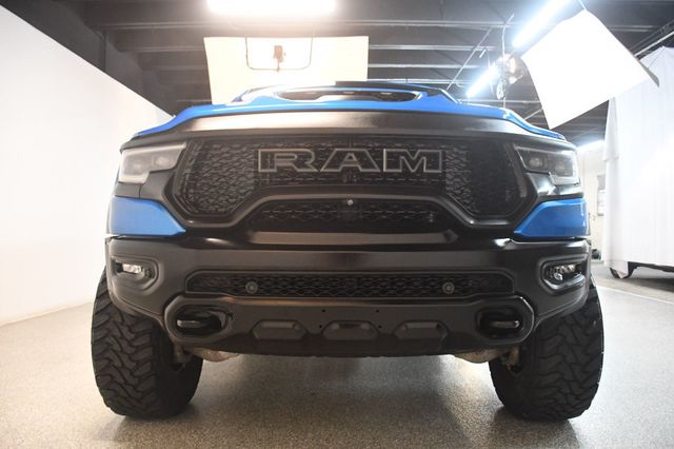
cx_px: 337
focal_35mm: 27
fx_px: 505
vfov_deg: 47.9
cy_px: 224
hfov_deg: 67.4
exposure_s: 1/80
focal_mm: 18
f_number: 3.5
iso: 3200
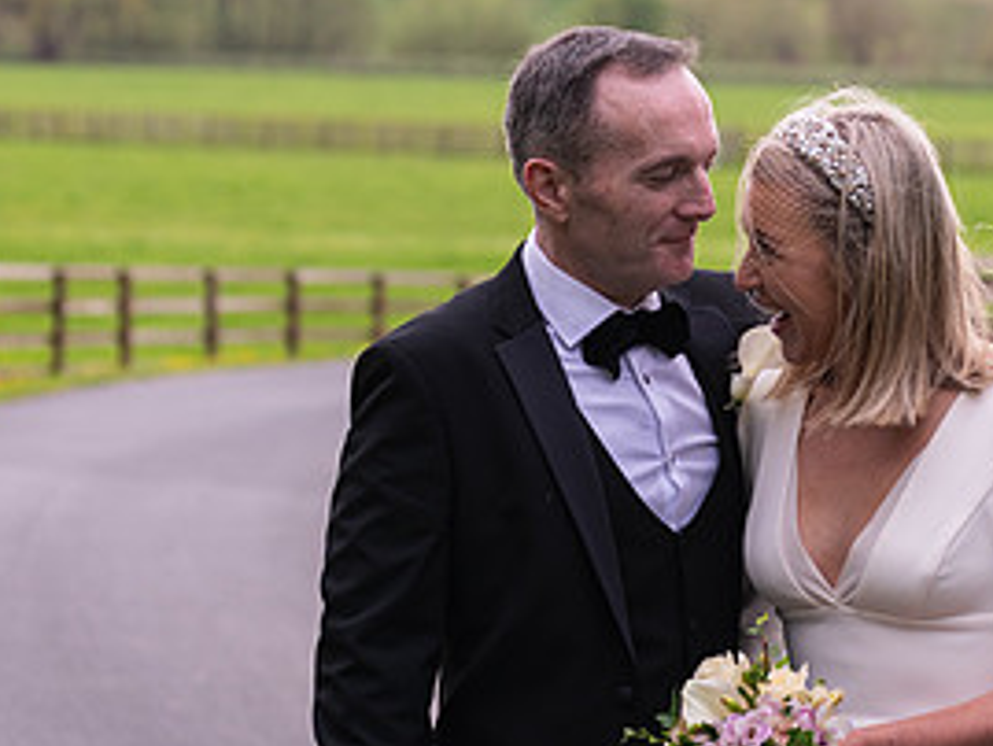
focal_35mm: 166
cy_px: 404
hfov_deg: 11.9
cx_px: 786
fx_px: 4764
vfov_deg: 8.9
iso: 100
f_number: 3.5
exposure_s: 1/160
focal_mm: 80
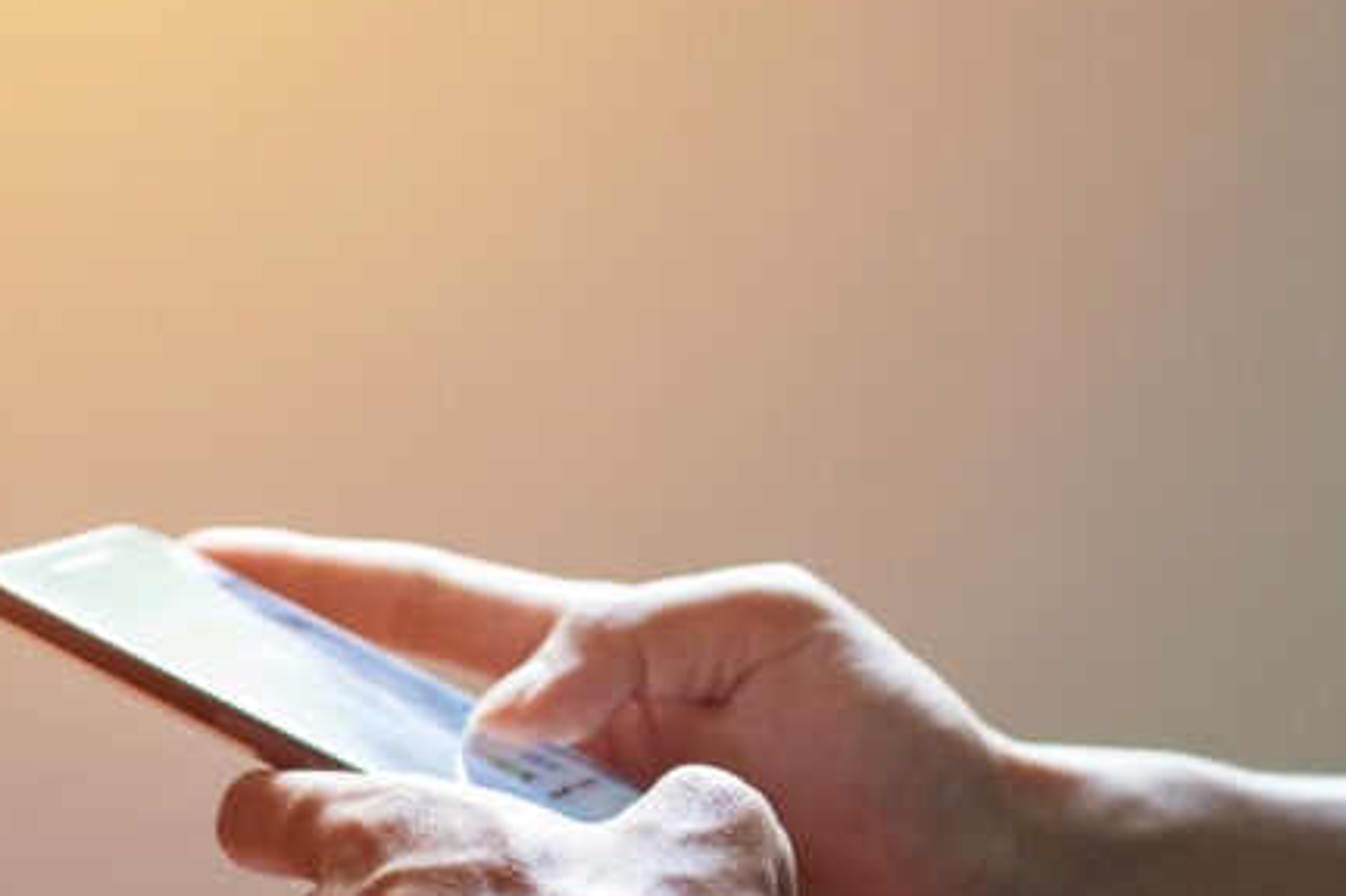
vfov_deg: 7.3
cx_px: 418
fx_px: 7026
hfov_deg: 10.9
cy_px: 796
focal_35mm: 188
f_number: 2.4
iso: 320
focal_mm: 60
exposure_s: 1/35
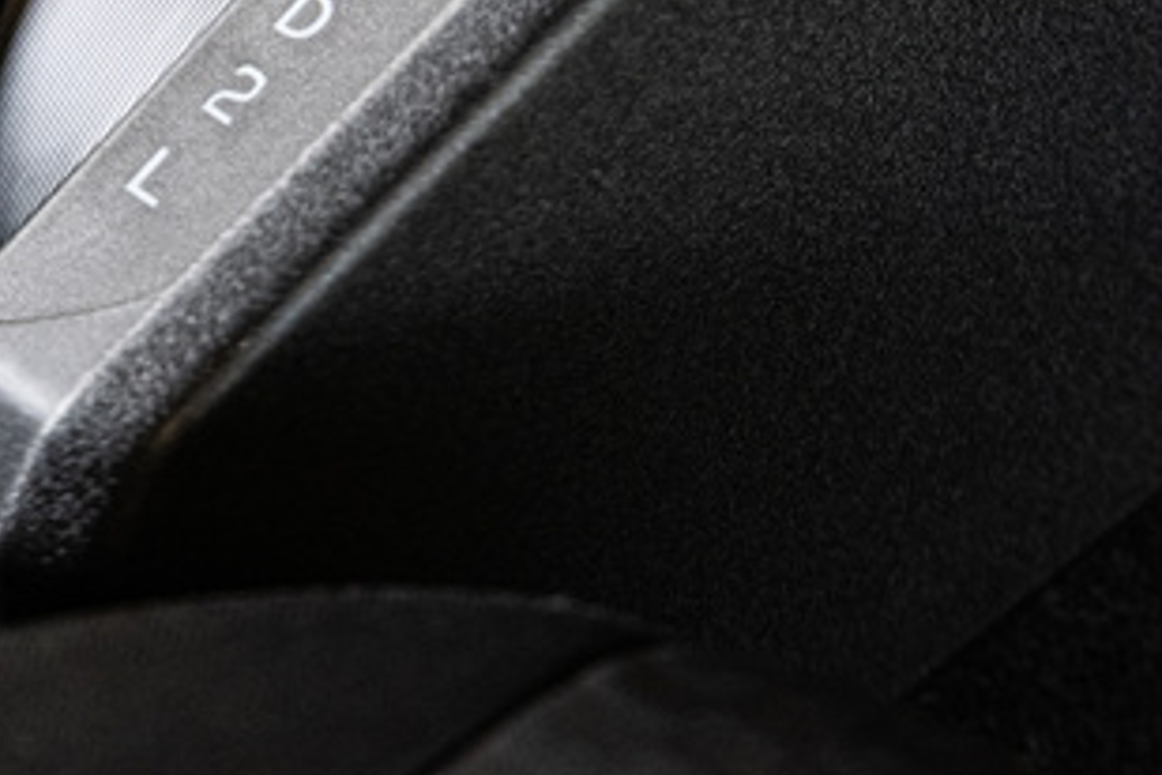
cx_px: 419
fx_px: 8004
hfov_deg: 8.3
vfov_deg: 5.5
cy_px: -384
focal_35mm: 248
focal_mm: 75
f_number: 2.8
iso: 1600
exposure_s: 1/125
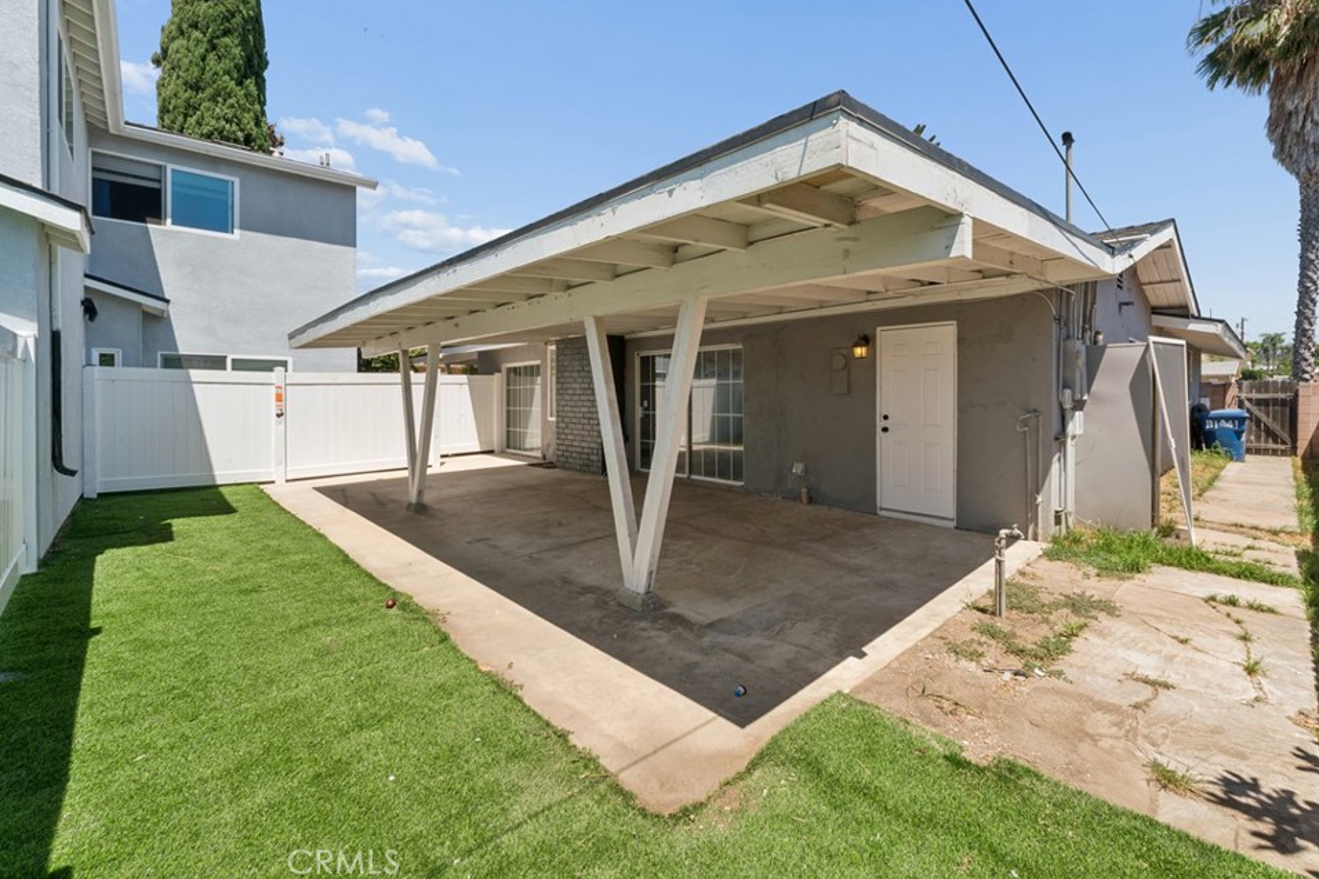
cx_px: 690
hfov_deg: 100.3
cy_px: 411
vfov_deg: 77.2
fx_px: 549
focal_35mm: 15
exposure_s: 1/20
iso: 100
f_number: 22
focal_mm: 14
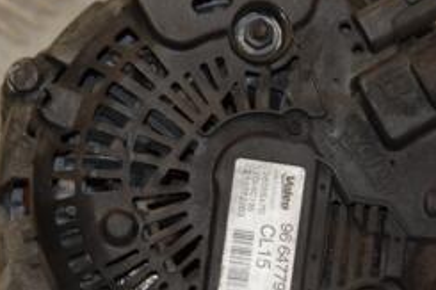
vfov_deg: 5.3
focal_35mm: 257
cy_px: 192
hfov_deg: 8.0
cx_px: 230
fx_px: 3110
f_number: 5.3
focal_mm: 70
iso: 800
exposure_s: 1/200
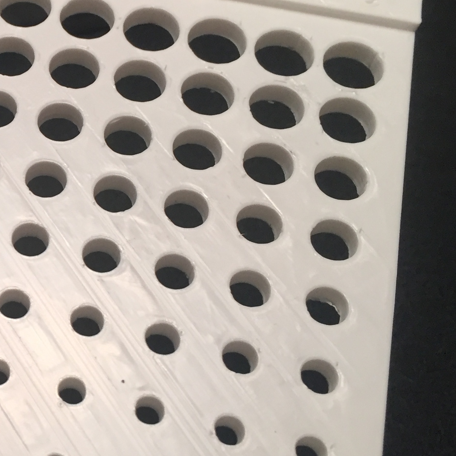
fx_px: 999
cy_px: 200
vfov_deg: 25.7
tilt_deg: -48.8
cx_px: -81
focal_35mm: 67
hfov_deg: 23.6
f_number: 2.2
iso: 40
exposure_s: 1/30
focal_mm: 4.15
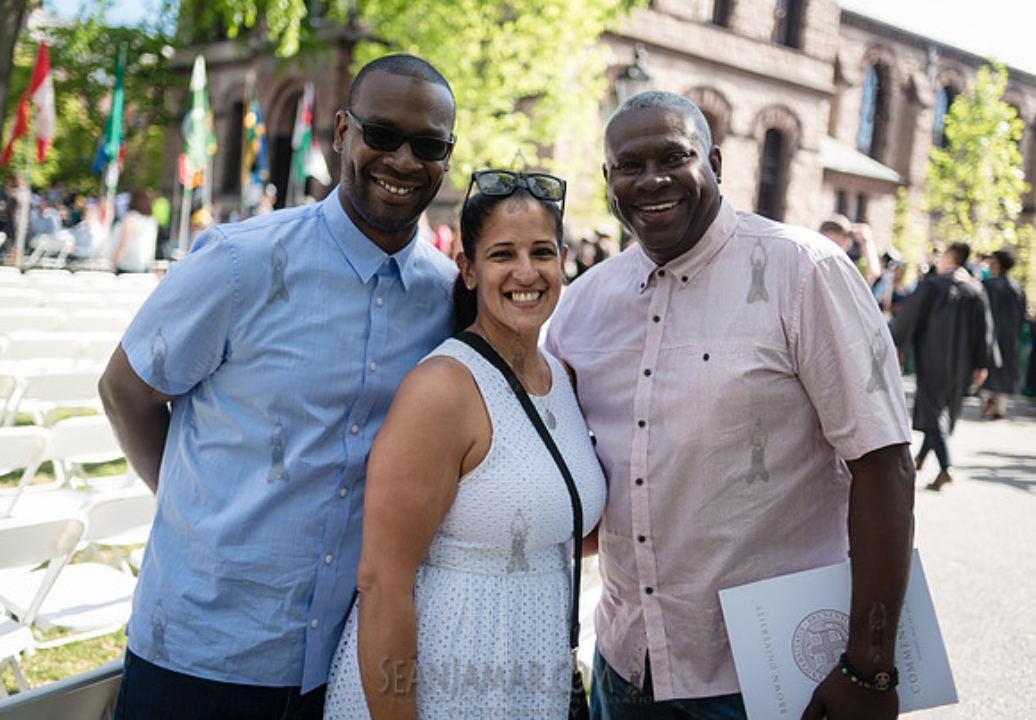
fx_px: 1208
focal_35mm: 41
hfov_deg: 46.4
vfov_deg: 33.1
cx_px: 509
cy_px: 305
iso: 100
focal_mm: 35
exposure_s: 1/800
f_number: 2.5
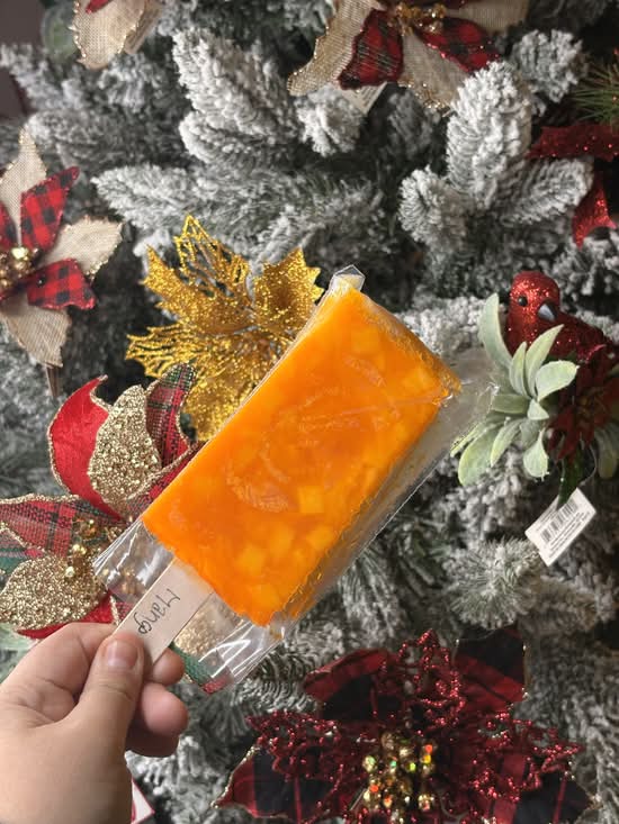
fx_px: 1239
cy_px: 412
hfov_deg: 28.0
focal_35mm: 52
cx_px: 310
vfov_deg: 36.8
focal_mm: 5.96
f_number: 1.6
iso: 25
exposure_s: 1/120
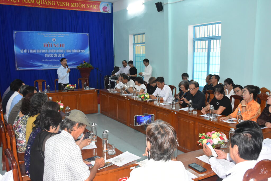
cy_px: 90
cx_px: 136
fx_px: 260
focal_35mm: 34
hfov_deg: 55.1
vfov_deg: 38.4
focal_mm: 23
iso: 2000
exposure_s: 1/125
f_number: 6.3
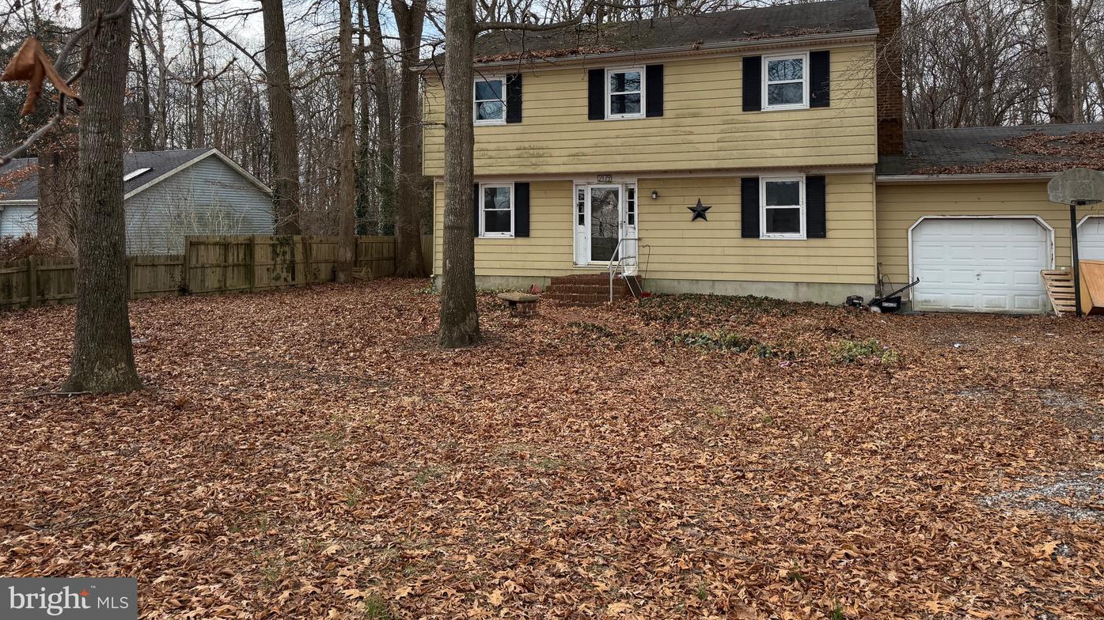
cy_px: 196
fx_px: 790
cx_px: 568
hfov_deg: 69.9
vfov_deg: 42.2
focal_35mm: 27
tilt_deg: +1.9
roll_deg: +0.1
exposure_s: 1/2232
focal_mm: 6.76
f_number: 1.78
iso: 100
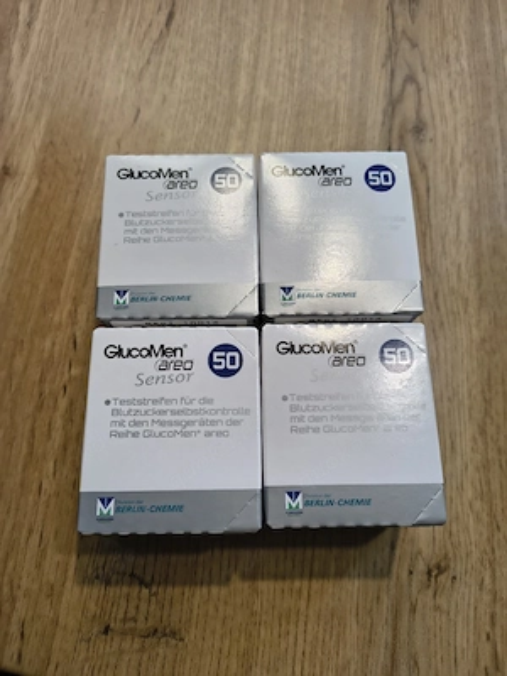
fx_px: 469
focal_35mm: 24
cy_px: 338
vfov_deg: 71.6
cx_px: 254
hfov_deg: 56.8
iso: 317
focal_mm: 5.56
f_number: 1.8
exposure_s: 1/100
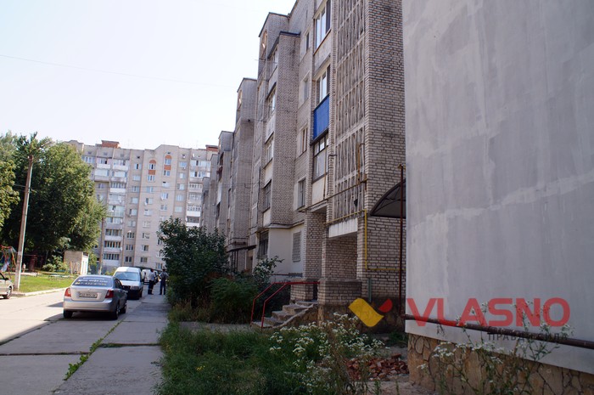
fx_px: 494
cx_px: 297
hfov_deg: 62.0
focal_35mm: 30
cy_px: 198
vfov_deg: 43.5
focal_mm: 20
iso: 100
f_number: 8
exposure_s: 1/125
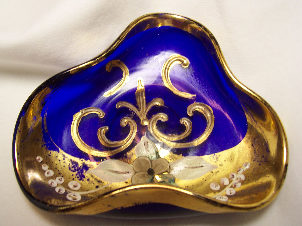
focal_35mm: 37
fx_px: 323
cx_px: 151
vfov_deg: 38.7
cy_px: 113
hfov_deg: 50.1
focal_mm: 5.6
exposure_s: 1/30
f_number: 2.8
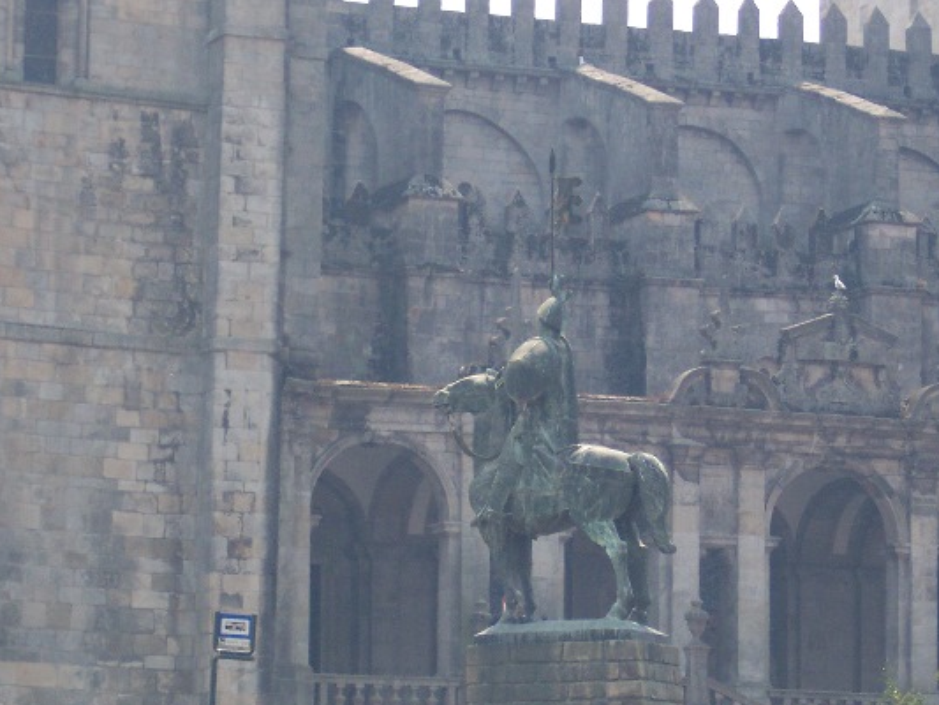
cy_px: 384
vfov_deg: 8.7
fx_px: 4640
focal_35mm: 171
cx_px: 590
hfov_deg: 11.5
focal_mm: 24
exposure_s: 1/500
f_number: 4.8
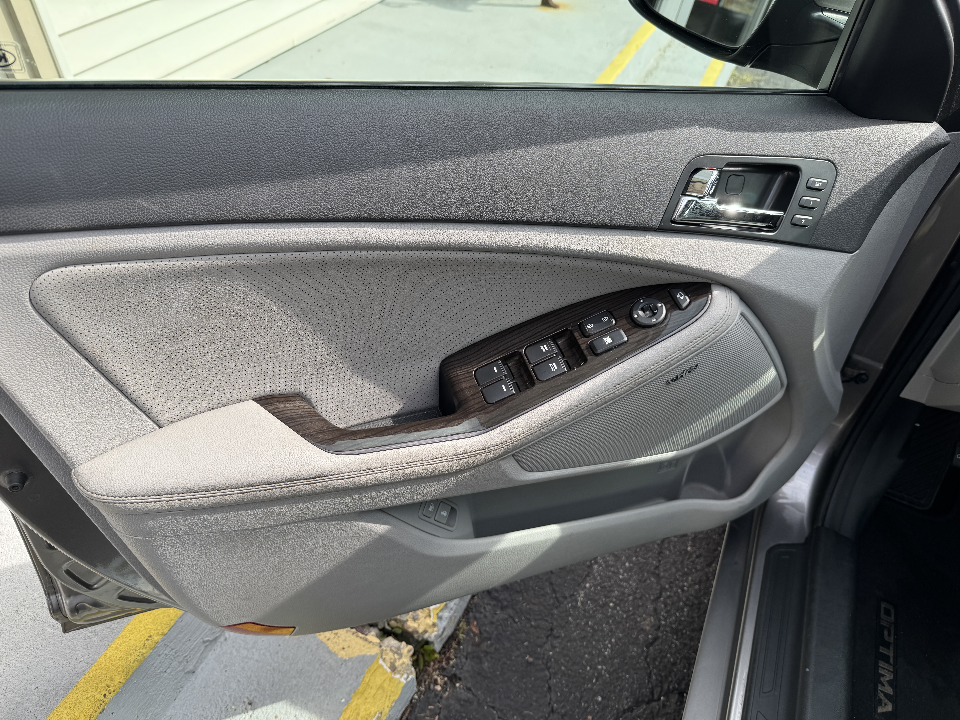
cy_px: 360
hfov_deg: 71.6
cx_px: 480
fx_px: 666
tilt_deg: -45.1
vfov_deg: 56.8
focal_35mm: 24
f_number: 1.78
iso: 80
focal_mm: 6.76
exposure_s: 1/832
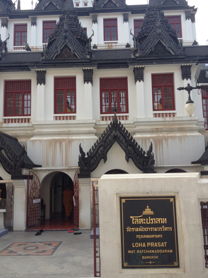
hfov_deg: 39.7
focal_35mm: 36
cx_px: 102
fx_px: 288
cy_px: 141
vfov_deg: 51.4
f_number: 2.4
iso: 64
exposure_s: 1/305
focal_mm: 4.28
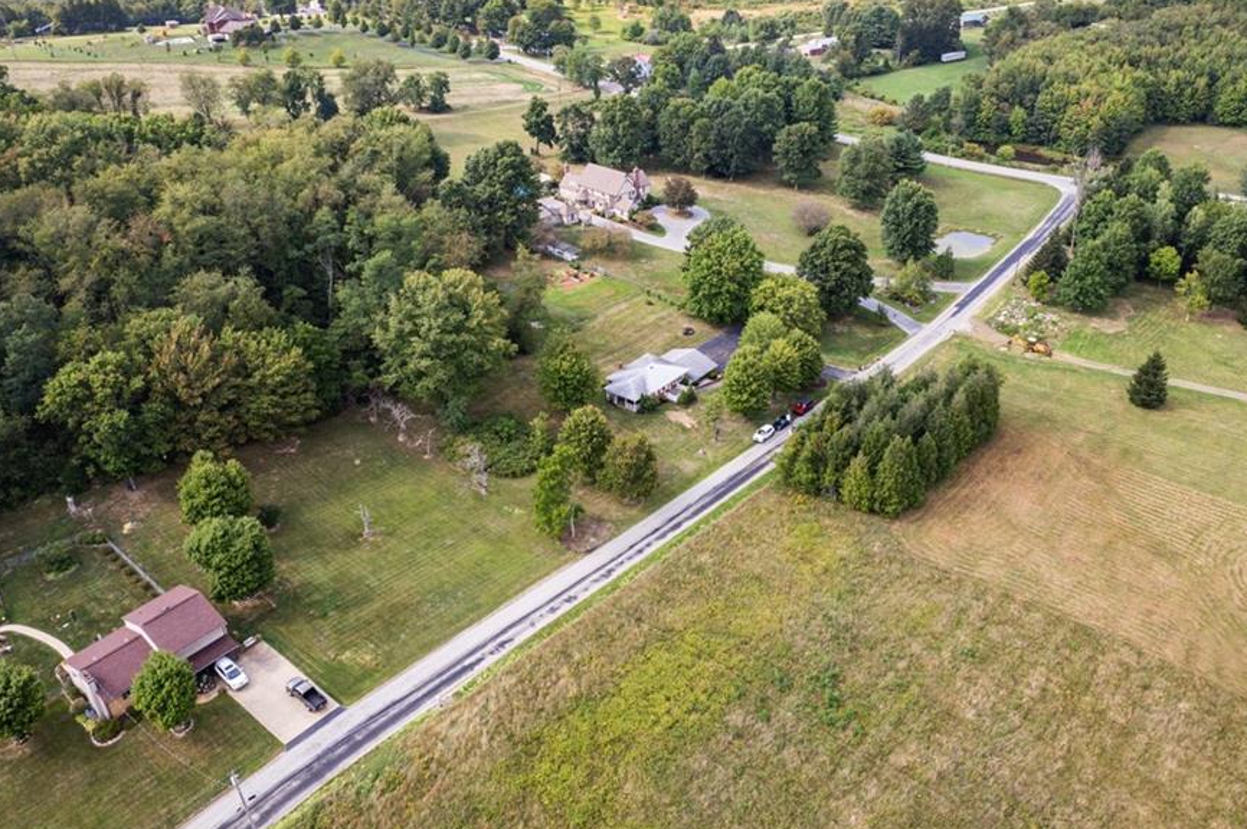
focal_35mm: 26
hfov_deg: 69.4
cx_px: 659
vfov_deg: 49.3
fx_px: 900
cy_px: 348
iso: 100
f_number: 2.8
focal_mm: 8.38
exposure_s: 1/730
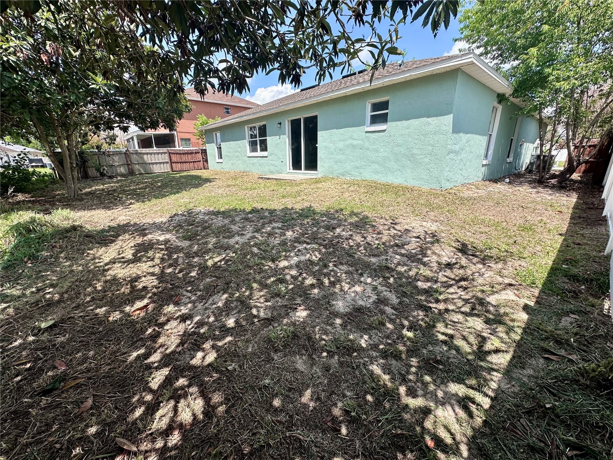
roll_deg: +0.3
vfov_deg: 85.7
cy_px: 230
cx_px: 306
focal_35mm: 14
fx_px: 248
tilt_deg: -16.6
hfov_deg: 102.1
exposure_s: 1/868
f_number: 2.2
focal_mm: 2.22
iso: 50
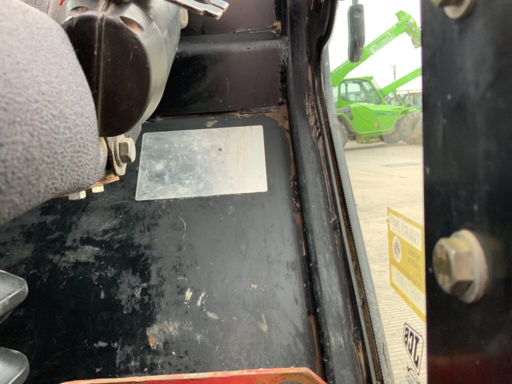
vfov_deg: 48.2
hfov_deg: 61.7
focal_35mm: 29
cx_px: 256
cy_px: 192
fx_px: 429
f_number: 1.8
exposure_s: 1/82
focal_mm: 3
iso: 64
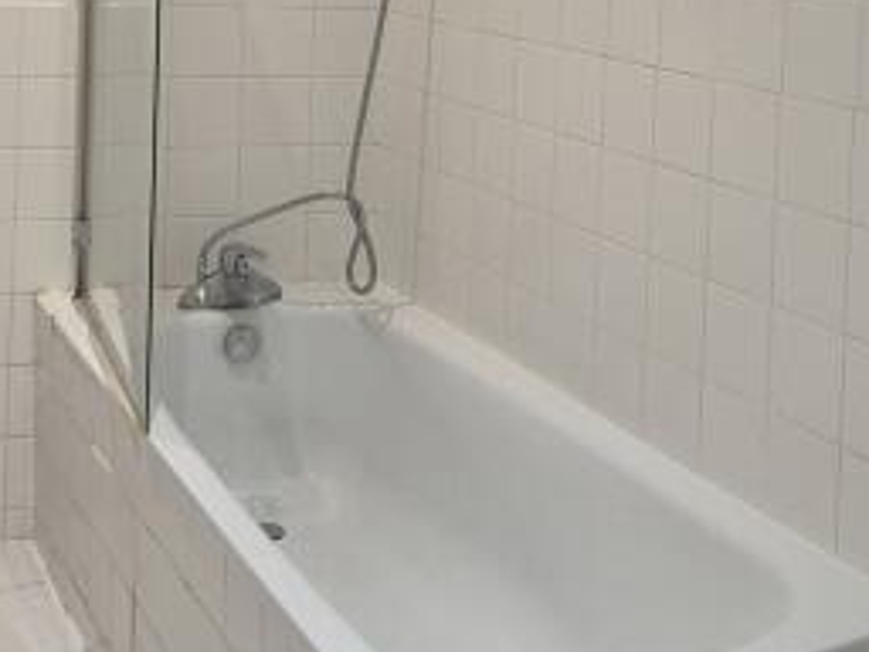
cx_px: 580
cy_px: -71
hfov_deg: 36.4
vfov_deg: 25.9
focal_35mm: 52
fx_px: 1305
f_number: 2.2
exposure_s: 1/50
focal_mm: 2.2
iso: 160
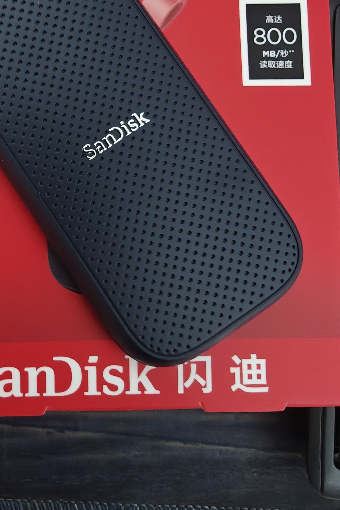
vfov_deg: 51.4
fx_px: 510
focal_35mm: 36
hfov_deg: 36.1
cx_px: 91
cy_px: 142
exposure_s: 1/12
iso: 4000
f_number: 2
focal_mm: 2.3
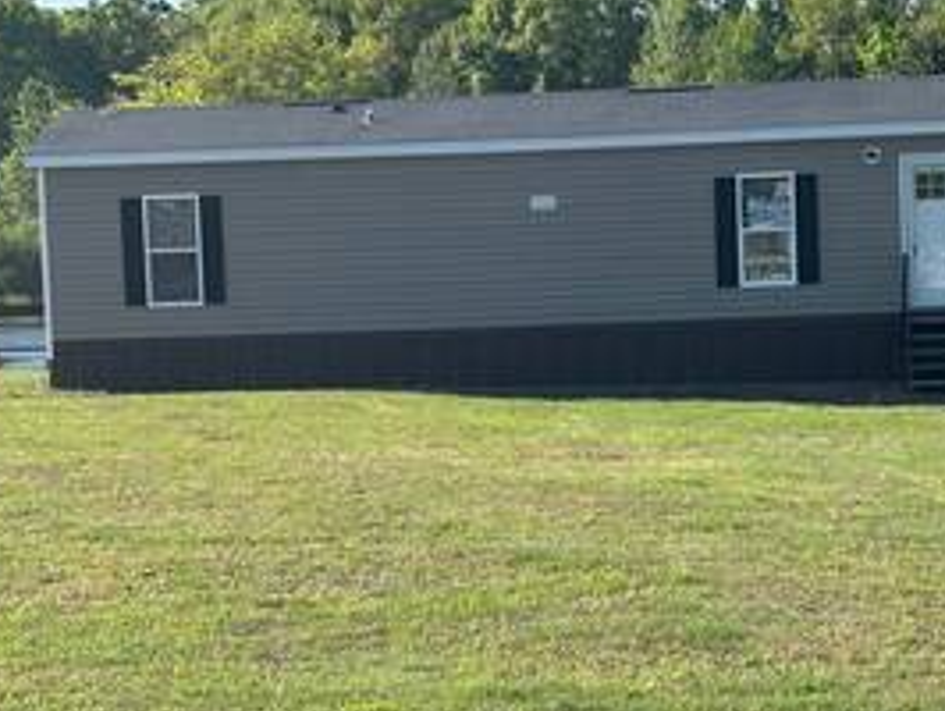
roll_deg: +2.0
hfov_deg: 19.6
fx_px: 2732
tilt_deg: -4.8
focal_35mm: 100
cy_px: 395
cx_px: 629
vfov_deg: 14.8
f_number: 1.6
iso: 32
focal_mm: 5.96
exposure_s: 1/1751
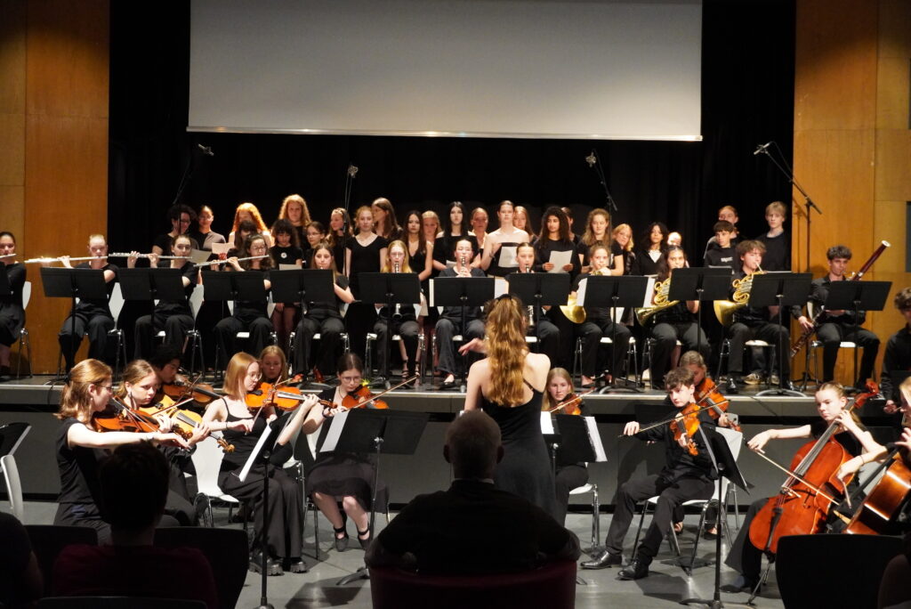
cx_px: 456
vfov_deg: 27.3
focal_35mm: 50
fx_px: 1253
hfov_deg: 39.9
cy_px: 304
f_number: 4.5
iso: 6400
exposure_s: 1/80
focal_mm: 33
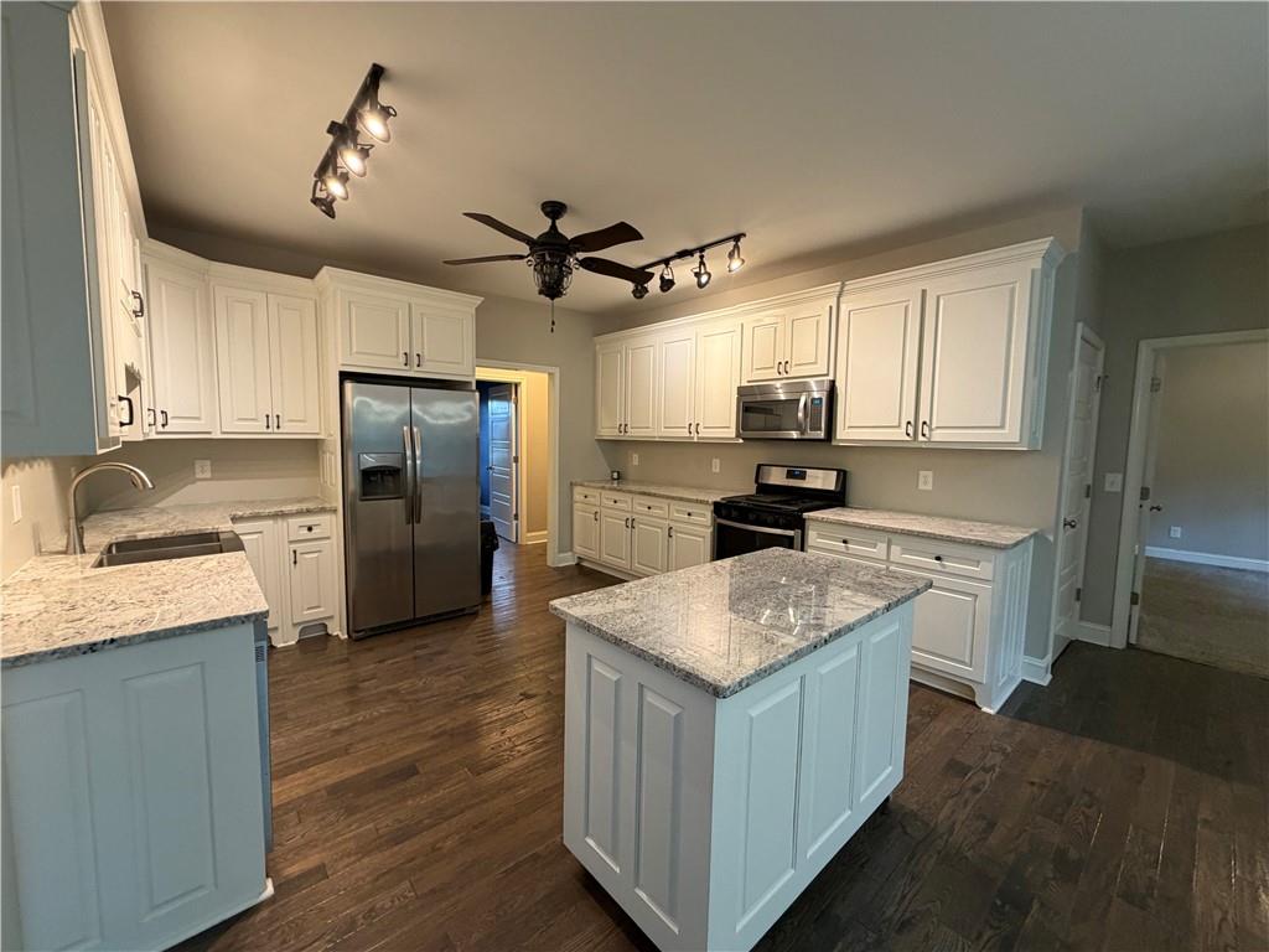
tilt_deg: -5.3
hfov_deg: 102.1
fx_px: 513
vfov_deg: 85.7
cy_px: 476
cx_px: 634
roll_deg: -0.9
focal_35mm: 14
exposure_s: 1/60
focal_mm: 2.22
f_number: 2.2
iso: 320
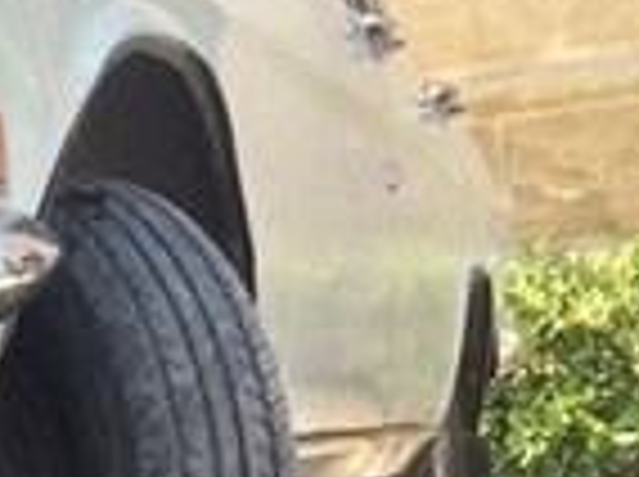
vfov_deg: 10.8
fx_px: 2488
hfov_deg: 12.1
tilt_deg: -2.3
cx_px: -832
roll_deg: -0.8
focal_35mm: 135
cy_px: 506
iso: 32
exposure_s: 1/345
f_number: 2.2
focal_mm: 4.15
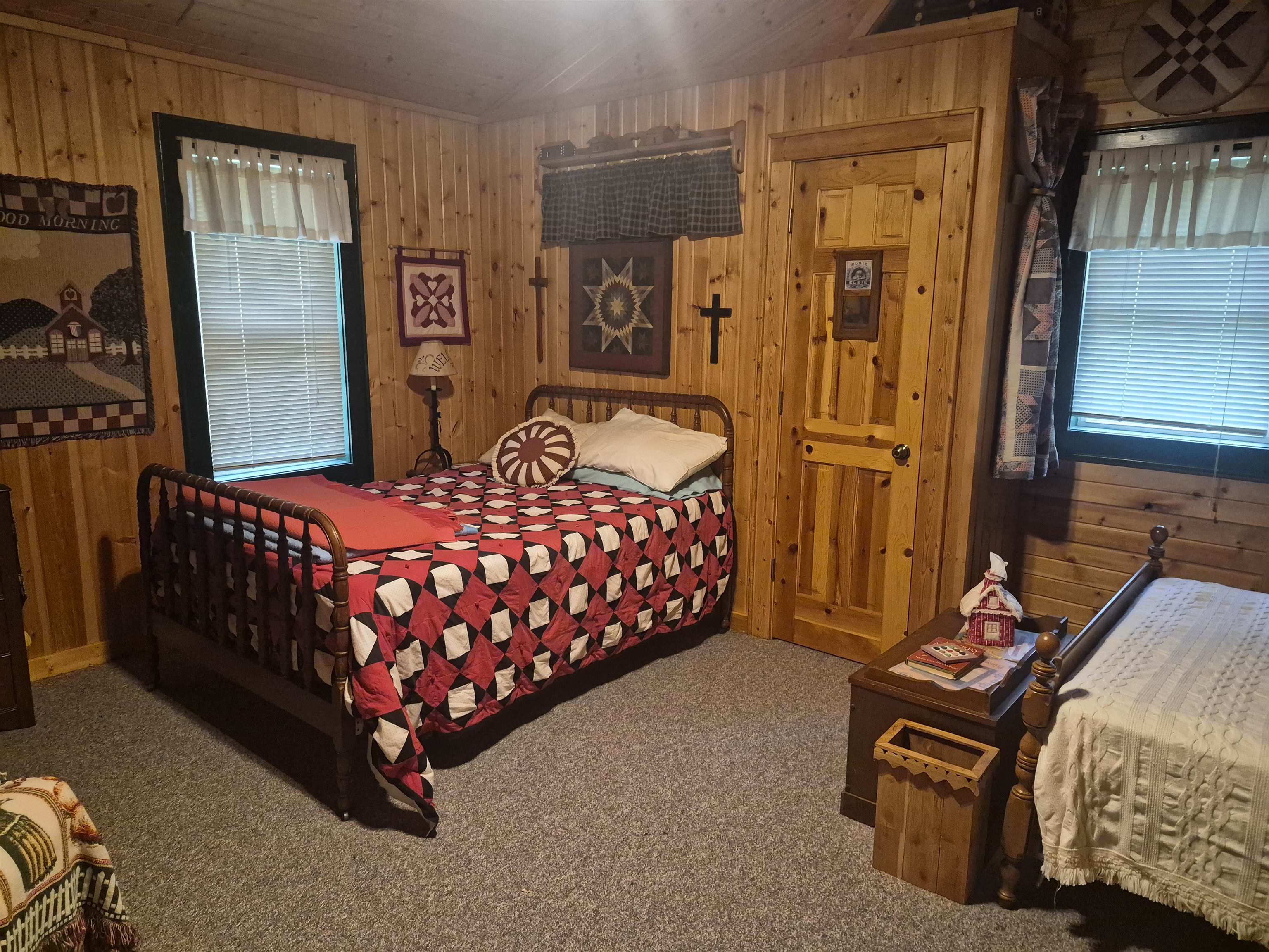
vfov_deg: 58.9
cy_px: 476
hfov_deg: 73.9
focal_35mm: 23
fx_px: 843
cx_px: 634
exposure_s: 1/120
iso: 1600
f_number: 1.8
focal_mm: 5.4
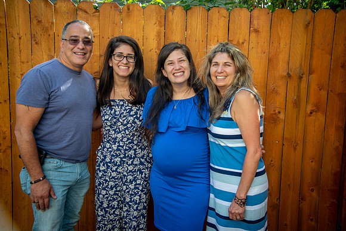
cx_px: 173
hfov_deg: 48.4
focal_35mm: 40
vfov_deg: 33.4
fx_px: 385
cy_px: 116
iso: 125
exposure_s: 1/320
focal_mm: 40
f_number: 4
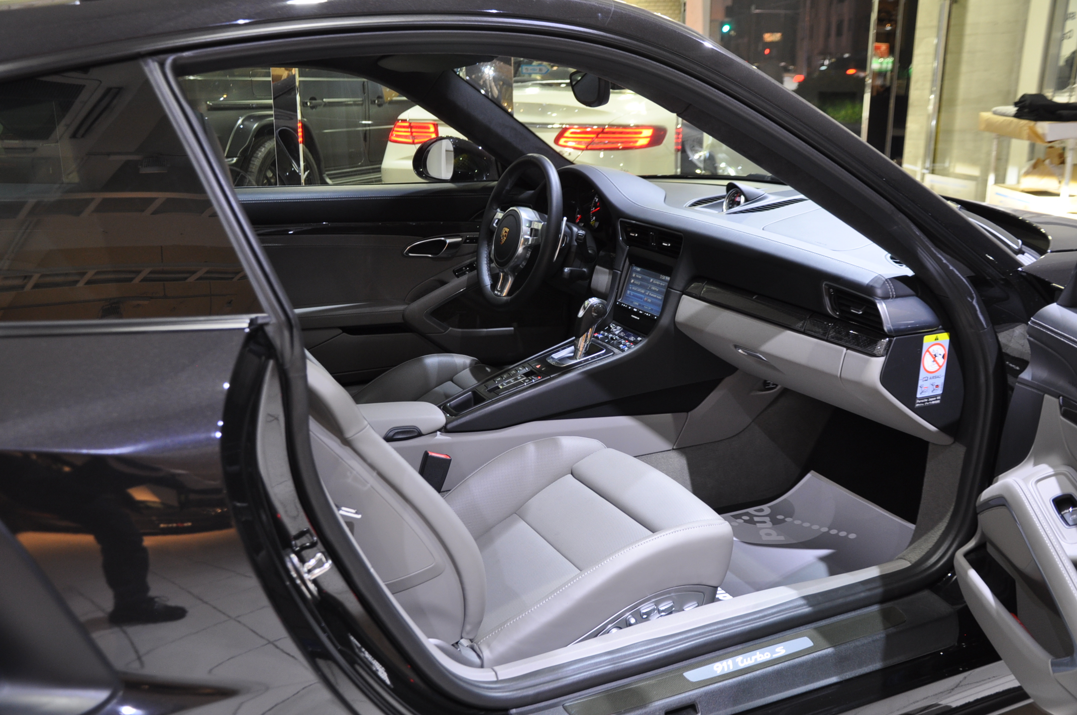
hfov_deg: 57.3
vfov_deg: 39.9
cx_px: 538
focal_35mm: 33
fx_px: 986
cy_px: 358
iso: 400
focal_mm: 22
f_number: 4
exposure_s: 1/15
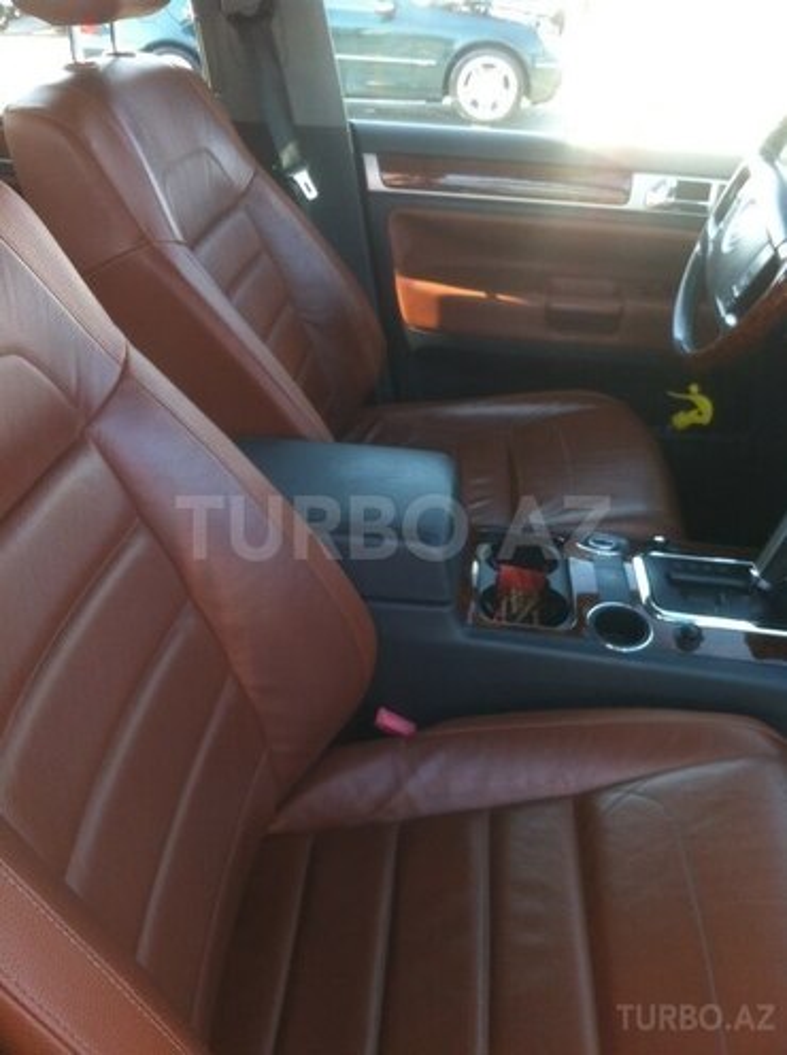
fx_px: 1065
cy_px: 528
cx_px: 394
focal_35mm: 35
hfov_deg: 40.6
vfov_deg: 52.7
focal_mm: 3.85
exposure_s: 1/60
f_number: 2.8
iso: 80
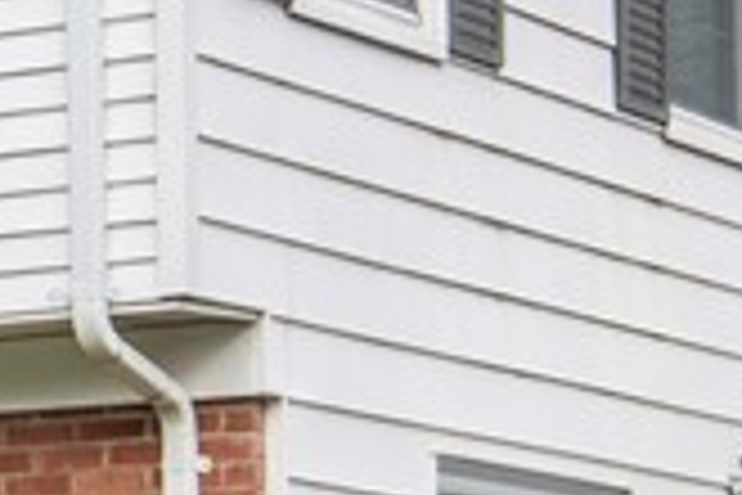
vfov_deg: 6.3
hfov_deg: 9.0
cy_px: 328
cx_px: -684
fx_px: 4472
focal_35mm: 217
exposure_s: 1/160
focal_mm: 22
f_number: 14
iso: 400
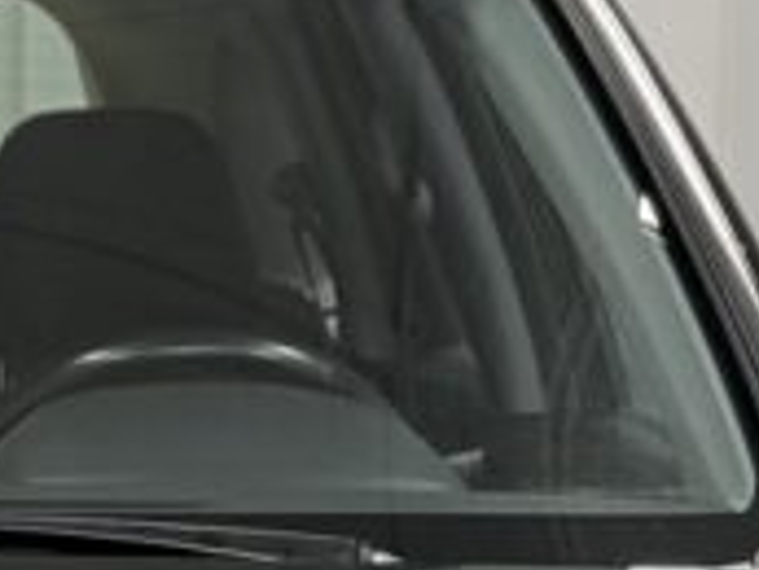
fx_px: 6736
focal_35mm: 307
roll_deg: +0.9
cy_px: 1215
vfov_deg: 4.8
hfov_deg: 6.4
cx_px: -311
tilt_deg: -10.8
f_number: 1.6
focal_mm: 5.96
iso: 64
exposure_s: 1/50
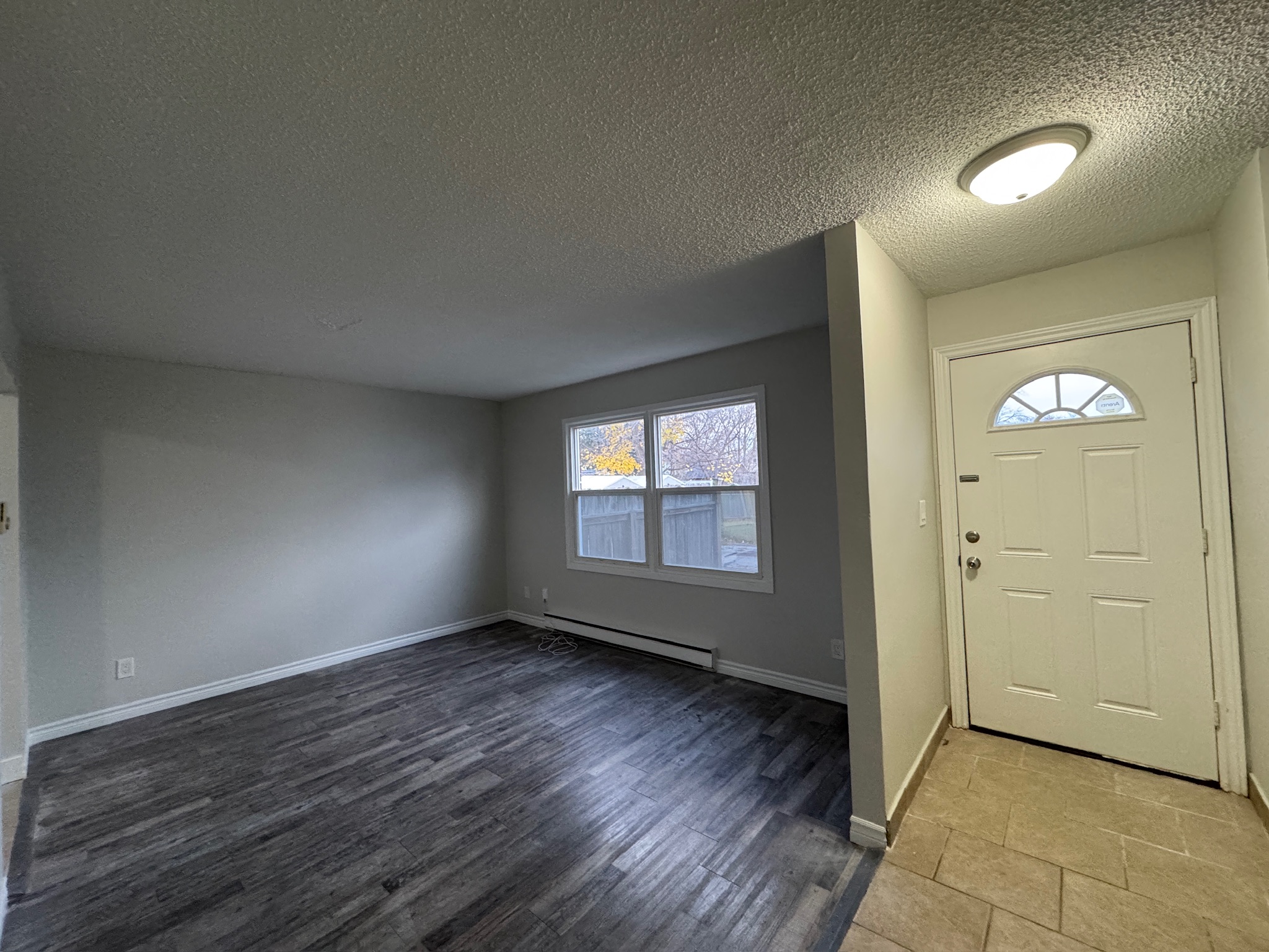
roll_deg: +1.9
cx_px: 634
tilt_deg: +1.4
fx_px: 513
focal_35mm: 14
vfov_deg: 85.7
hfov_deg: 102.1
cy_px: 476
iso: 640
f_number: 2.2
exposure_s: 1/60
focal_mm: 2.22
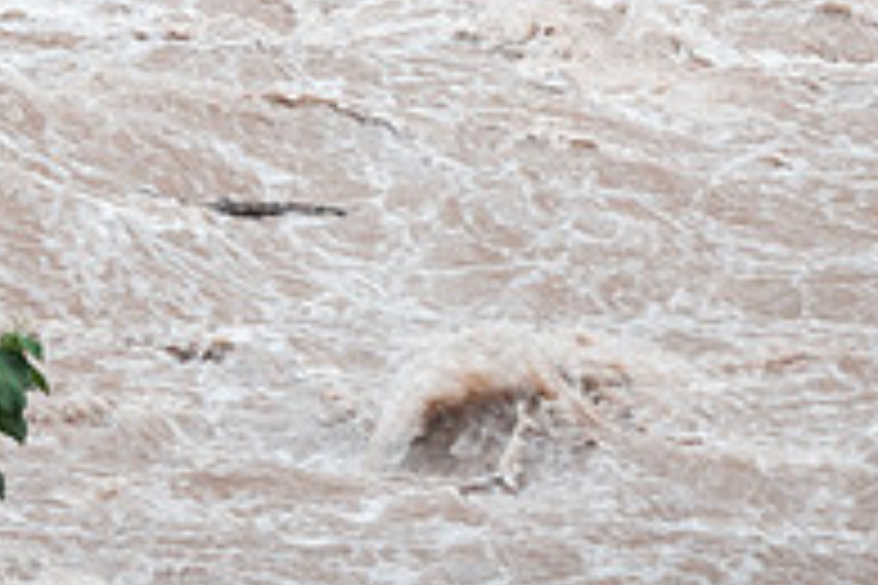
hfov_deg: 5.6
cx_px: 248
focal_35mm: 365
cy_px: -205
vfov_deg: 3.8
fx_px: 8901
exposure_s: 1/200
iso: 2500
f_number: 10
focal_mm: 123
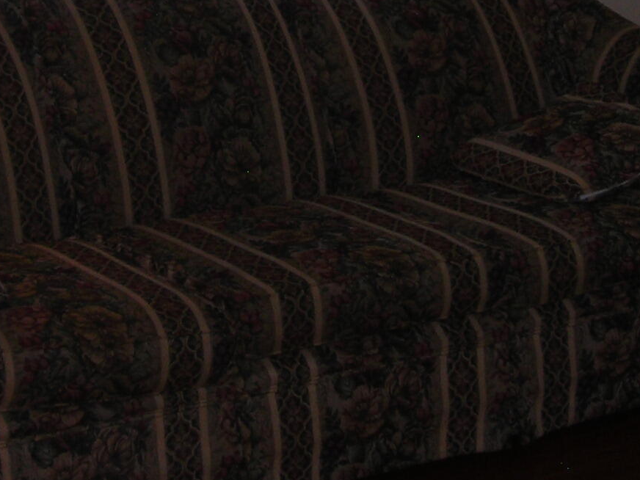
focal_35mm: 113
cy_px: -87
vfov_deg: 12.8
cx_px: 321
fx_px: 2089
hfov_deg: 17.4
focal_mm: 6.3
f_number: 3.2
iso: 51
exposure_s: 1/60.1
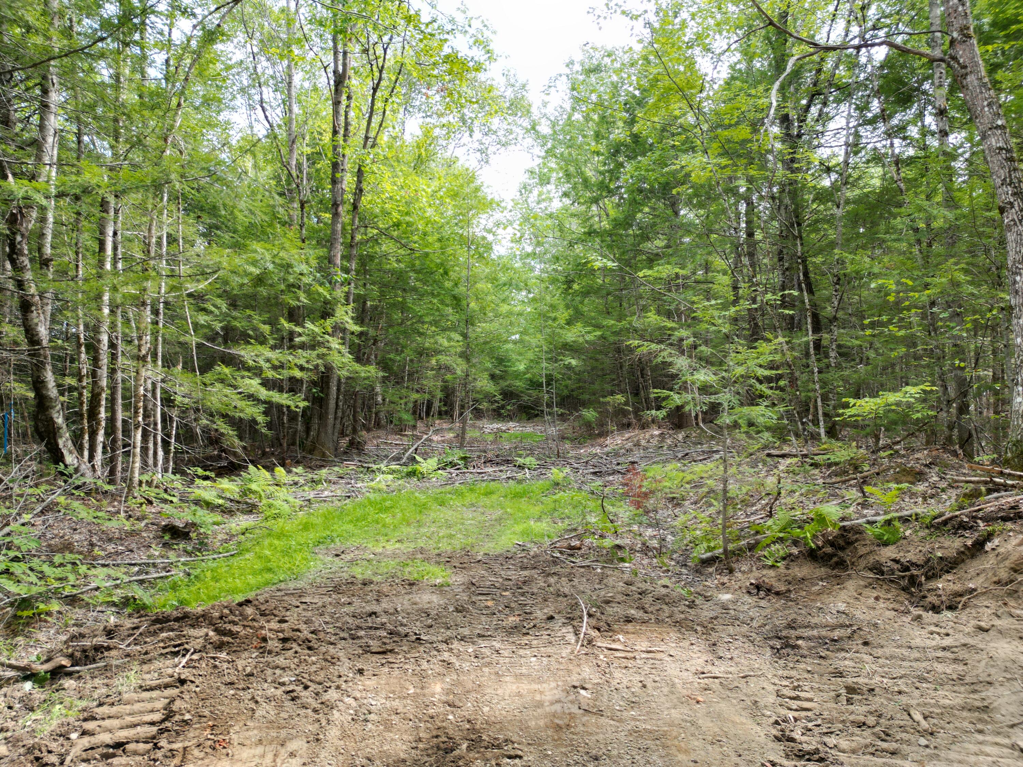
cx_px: 512
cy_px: 384
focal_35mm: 24
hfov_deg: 71.6
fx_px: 709
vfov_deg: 56.8
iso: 200
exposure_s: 1/500
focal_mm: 6.72
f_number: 1.7
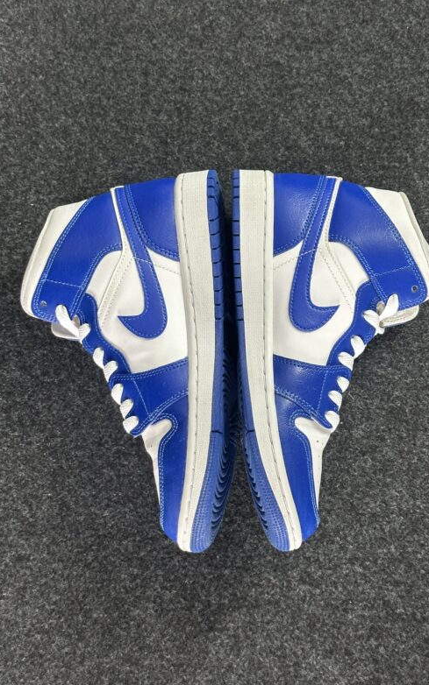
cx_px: 233
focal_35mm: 52
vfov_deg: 38.9
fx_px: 972
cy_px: 348
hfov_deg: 24.9
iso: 250
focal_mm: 6.86
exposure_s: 1/50
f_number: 1.78
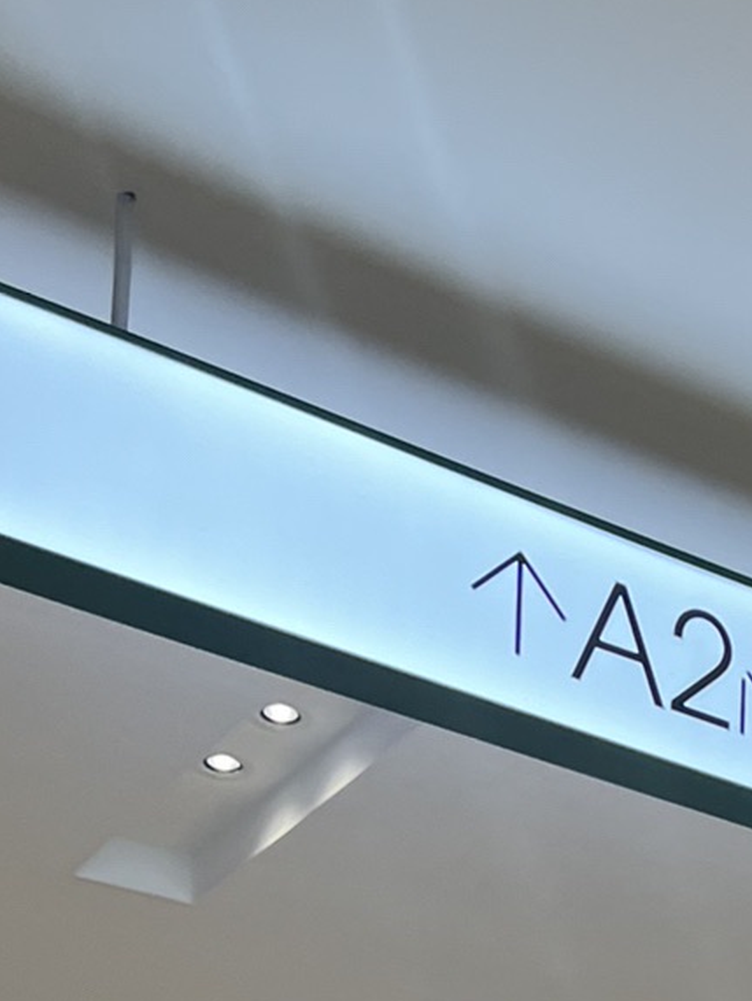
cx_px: 864
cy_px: 1601
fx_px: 2633
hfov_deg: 15.7
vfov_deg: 18.5
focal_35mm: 91
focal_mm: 5.7
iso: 40
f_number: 1.5
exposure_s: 1/213
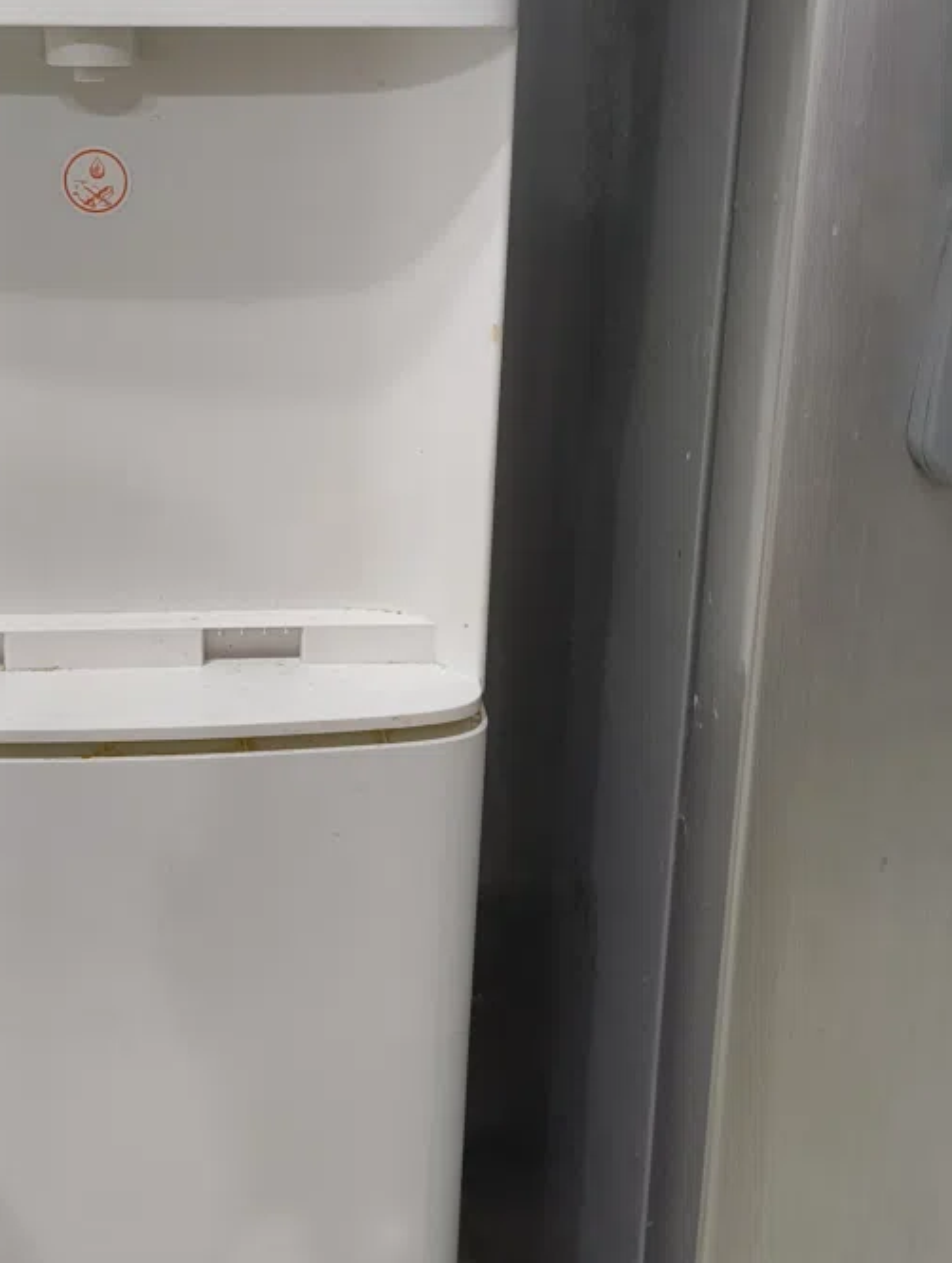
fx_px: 1791
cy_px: 478
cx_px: 264
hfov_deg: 29.4
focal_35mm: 49
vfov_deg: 38.6
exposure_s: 1/50
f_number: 1.87
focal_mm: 5.56
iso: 2547
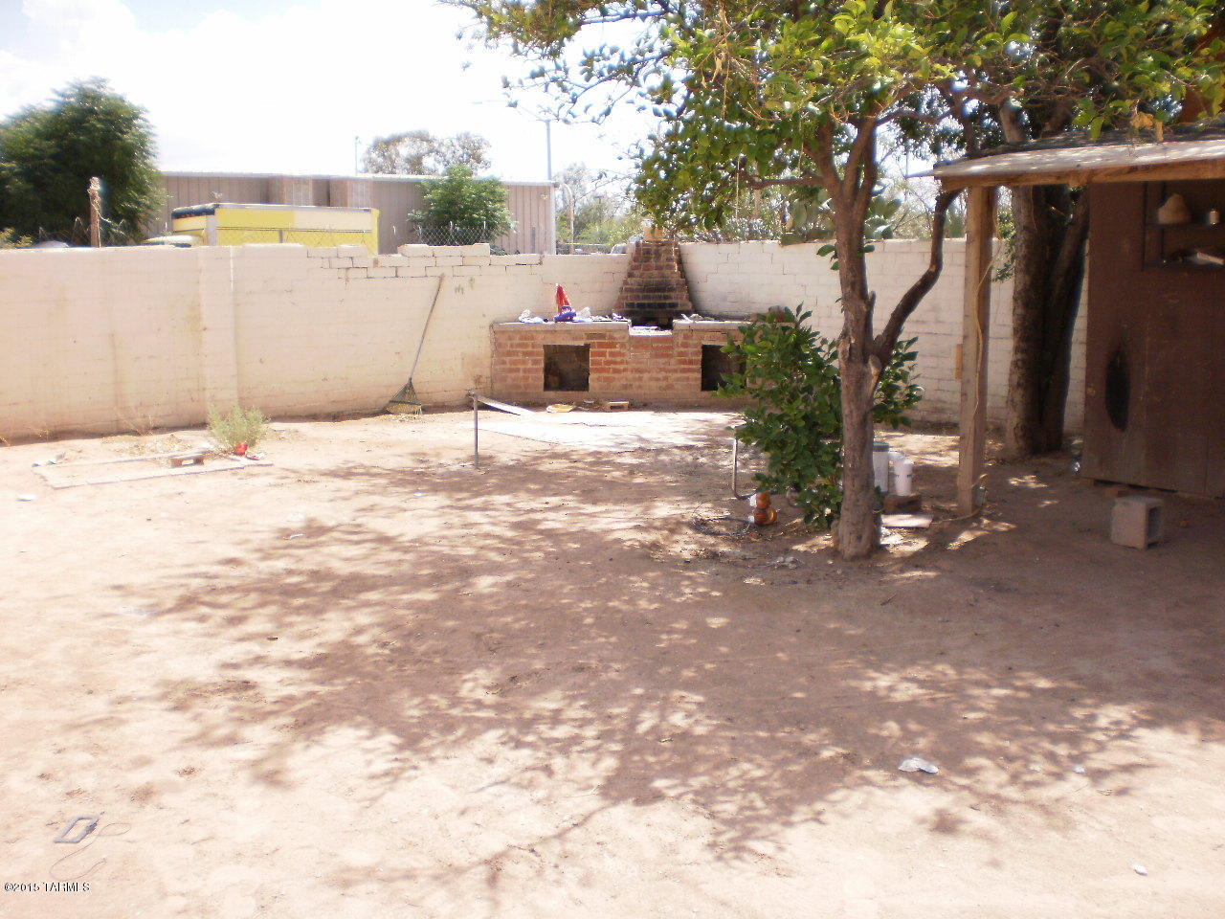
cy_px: 460
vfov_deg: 37.7
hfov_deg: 49.0
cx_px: 612
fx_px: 1345
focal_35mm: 38
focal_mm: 6.3
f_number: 3.1
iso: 100
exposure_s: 1/800
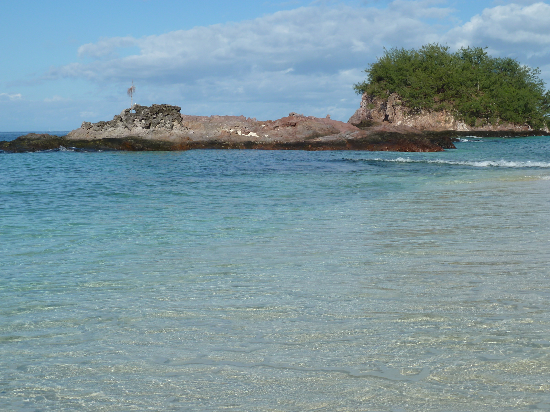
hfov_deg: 34.9
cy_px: 206
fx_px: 874
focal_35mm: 55
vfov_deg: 26.6
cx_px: 275
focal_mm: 9.1
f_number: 5.6
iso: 80
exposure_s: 1/500
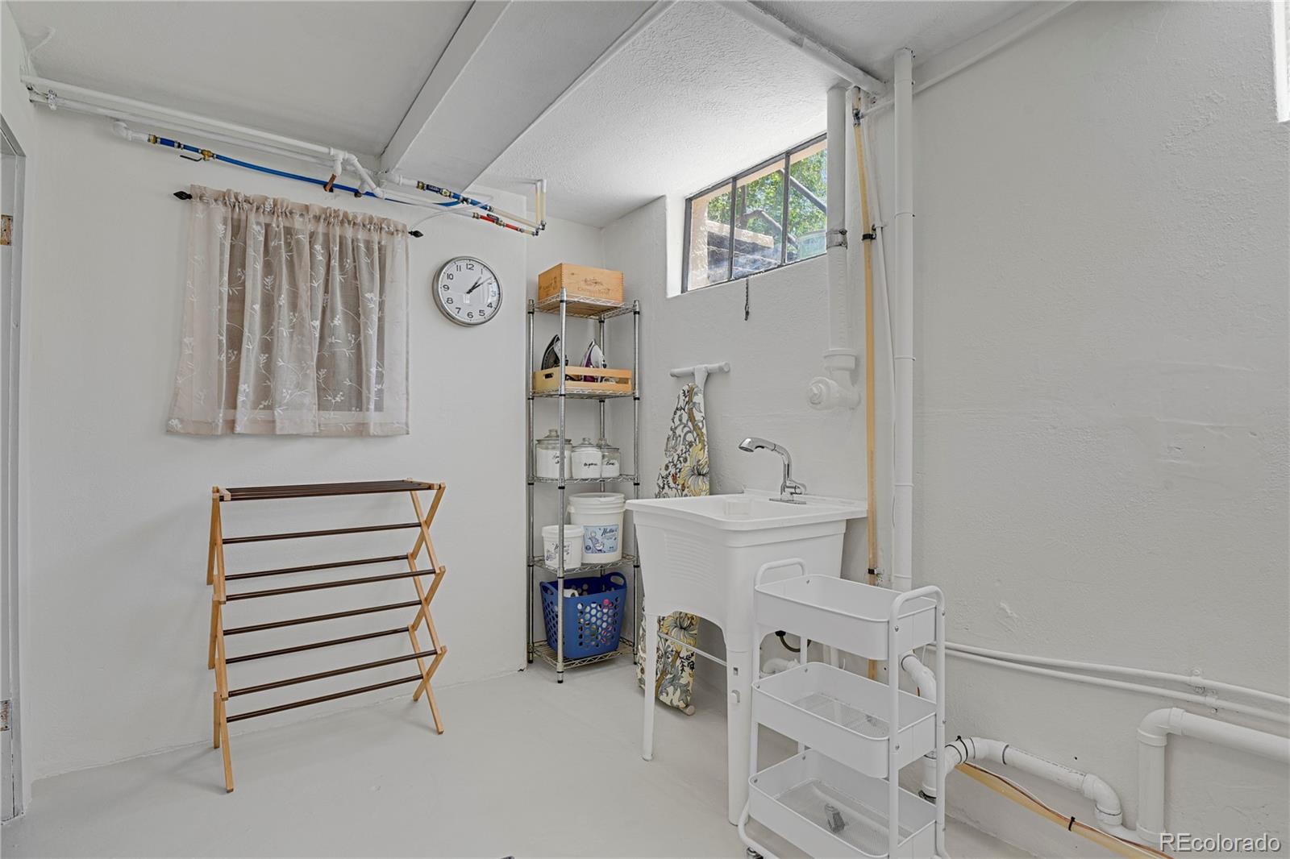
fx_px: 609
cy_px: 430
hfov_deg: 93.3
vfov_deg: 70.4
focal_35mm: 17
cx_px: 645
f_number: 8
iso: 250
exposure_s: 1/1.67
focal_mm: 17
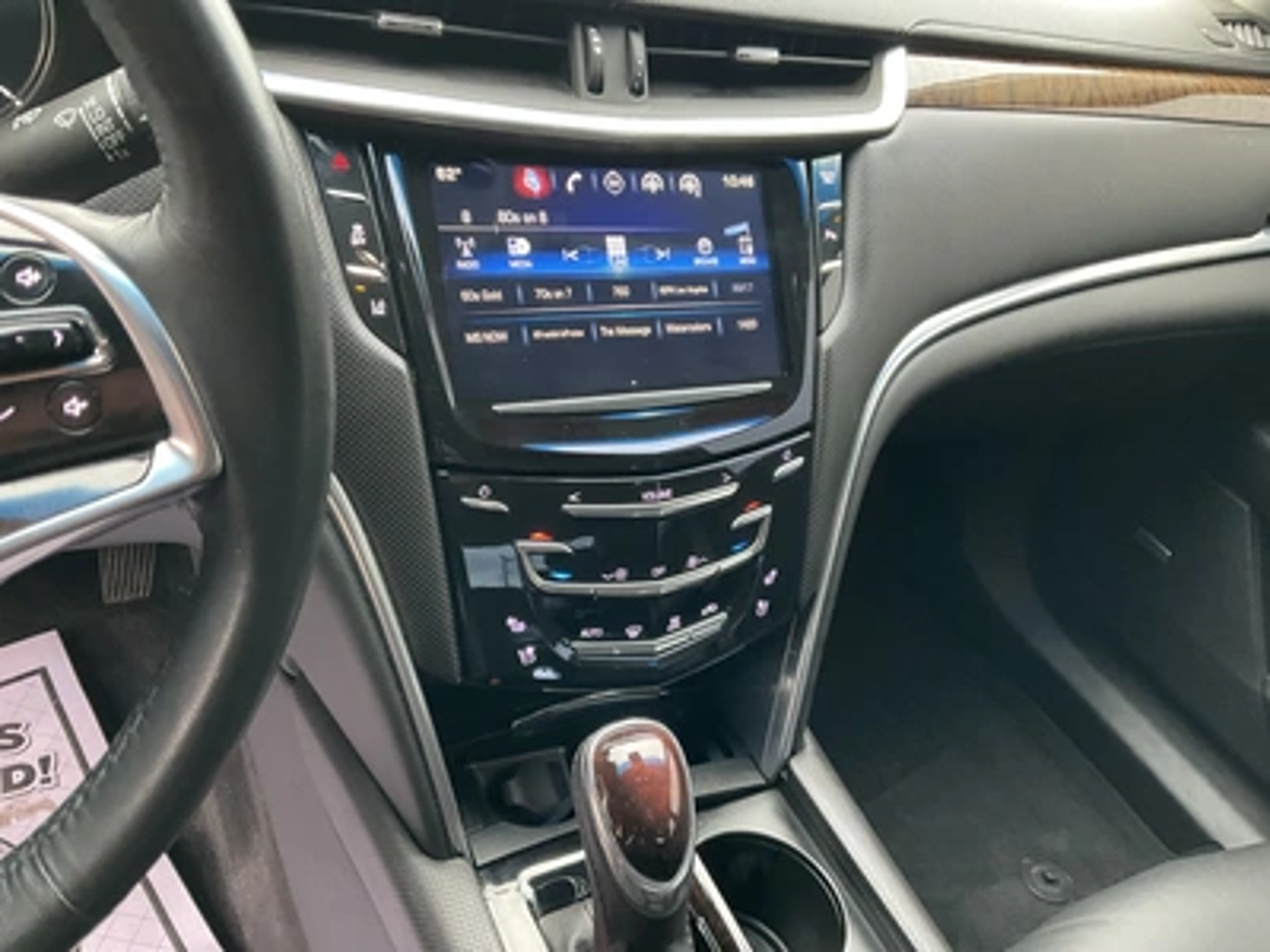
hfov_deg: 61.7
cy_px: 476
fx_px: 1064
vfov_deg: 48.2
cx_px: 635
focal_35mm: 29
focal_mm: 3
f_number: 1.8
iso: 160
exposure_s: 1/60
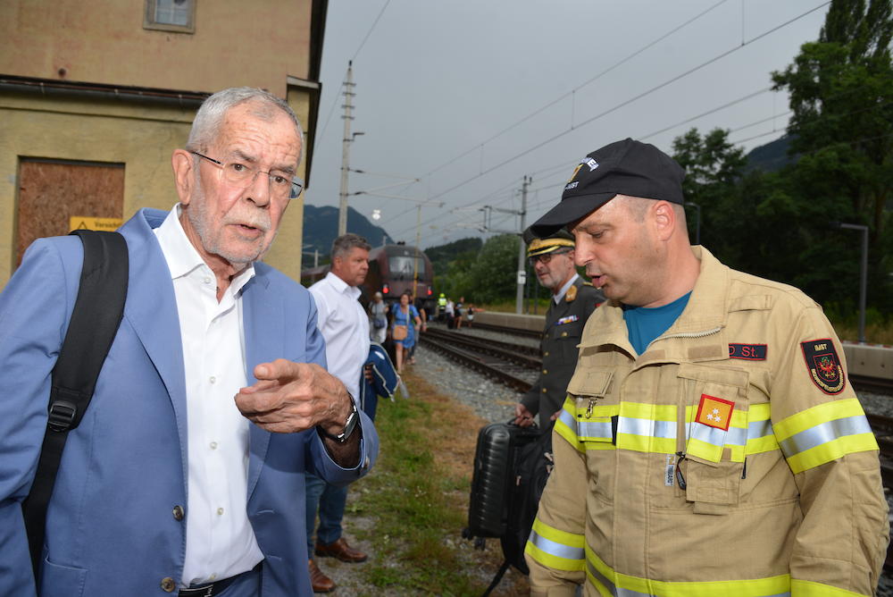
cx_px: 446
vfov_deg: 53.2
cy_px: 298
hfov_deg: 73.7
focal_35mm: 24
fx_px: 596
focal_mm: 24
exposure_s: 1/125
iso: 160
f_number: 5.6
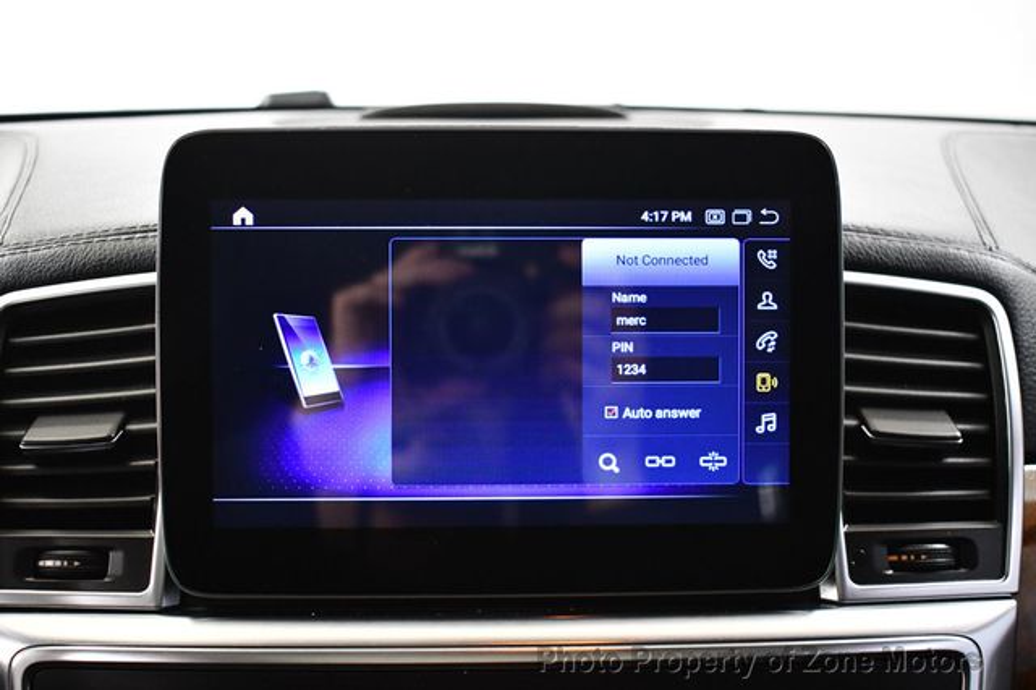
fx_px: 1208
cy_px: 345
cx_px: 518
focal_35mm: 42
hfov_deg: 46.4
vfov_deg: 31.9
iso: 3200
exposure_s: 1/60
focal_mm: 28
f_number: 4.2
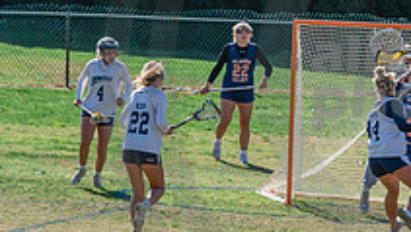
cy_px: 75
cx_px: 448
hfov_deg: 4.0
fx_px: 5812
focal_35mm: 533
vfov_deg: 2.3
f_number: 5.6
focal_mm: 185
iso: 250
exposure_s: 1/2000
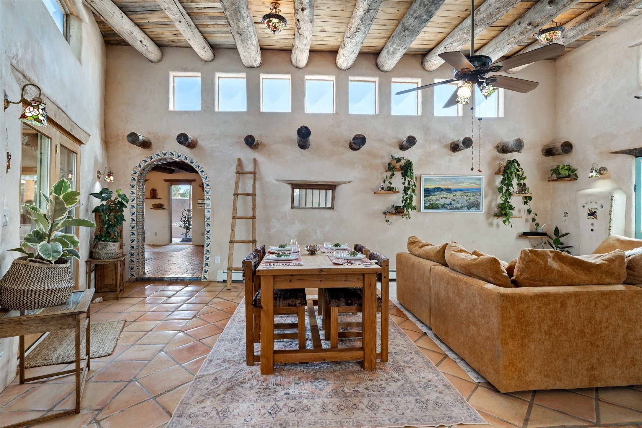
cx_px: 321
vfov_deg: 70.4
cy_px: 214
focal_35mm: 17
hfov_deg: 93.3
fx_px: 303
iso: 100
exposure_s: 1/1.67
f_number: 8
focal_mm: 17
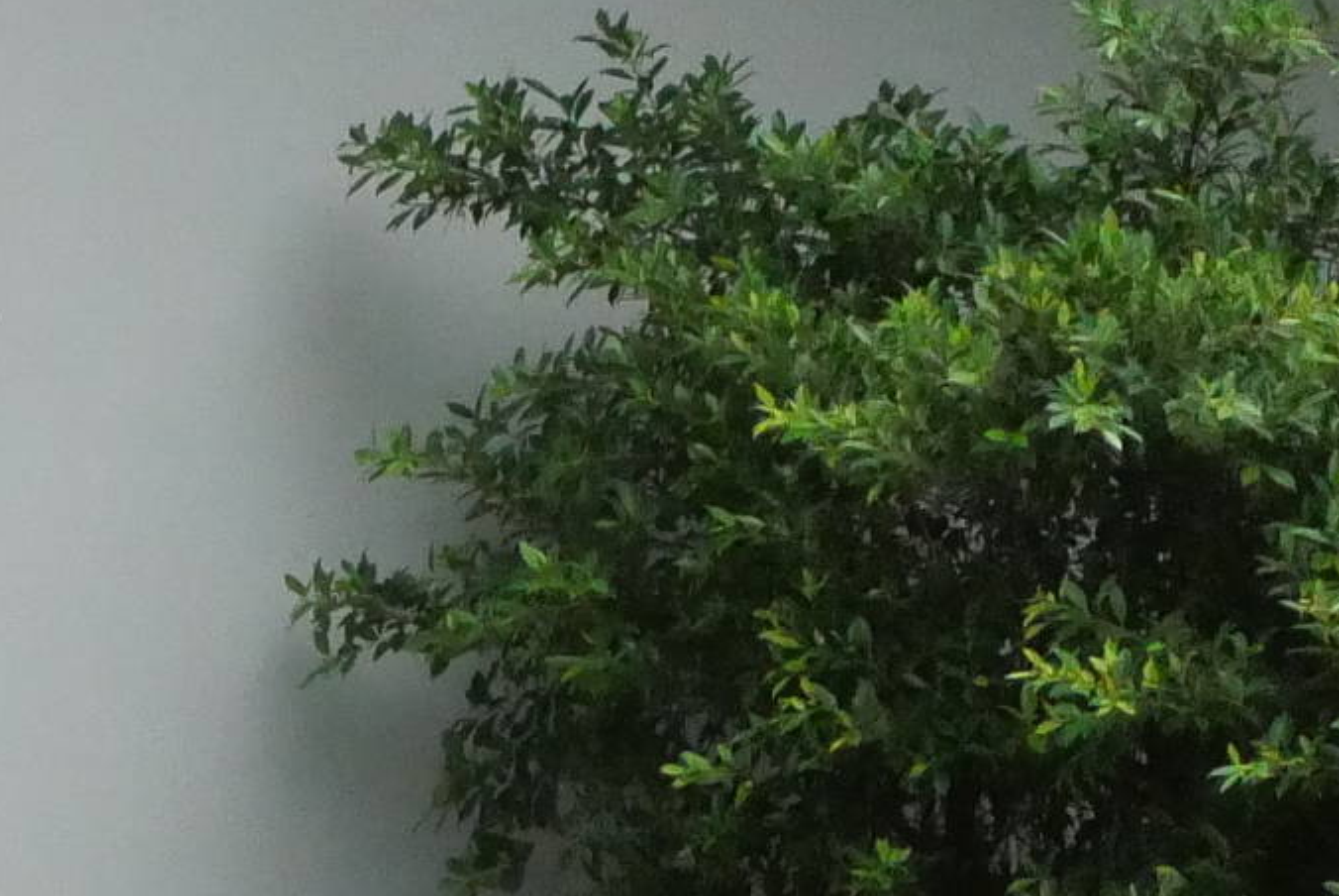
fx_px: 9195
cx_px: 1321
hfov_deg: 8.3
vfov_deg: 5.3
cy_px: 2434
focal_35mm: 247
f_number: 9
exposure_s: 1/4000
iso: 3200
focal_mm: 22
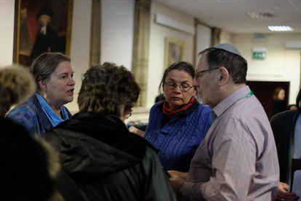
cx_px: 153
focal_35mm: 54
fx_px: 452
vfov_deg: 25.1
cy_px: 99
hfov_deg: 36.9
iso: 3200
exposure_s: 1/200
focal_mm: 35
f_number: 1.6
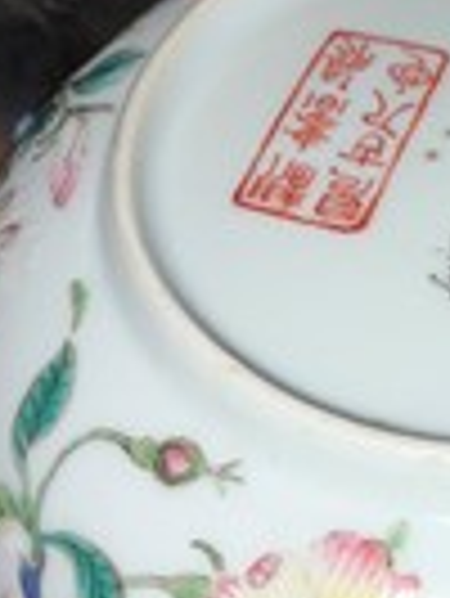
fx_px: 1350
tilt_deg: -50.4
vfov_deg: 24.9
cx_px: 536
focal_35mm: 78
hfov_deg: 18.0
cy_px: 382
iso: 12
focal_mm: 2.22
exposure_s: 1/173
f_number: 2.2
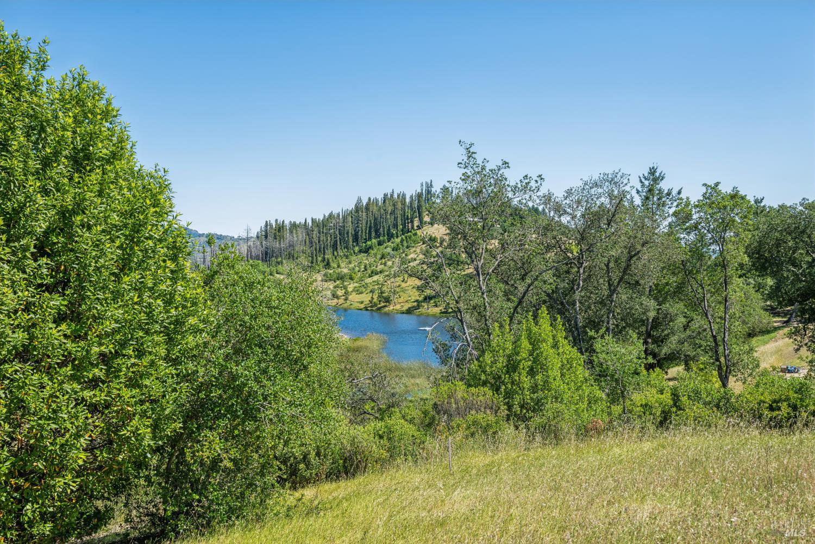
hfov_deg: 61.9
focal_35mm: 30
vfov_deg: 43.6
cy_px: 272
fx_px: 679
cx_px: 408
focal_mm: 30
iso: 250
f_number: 9
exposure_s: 1/200
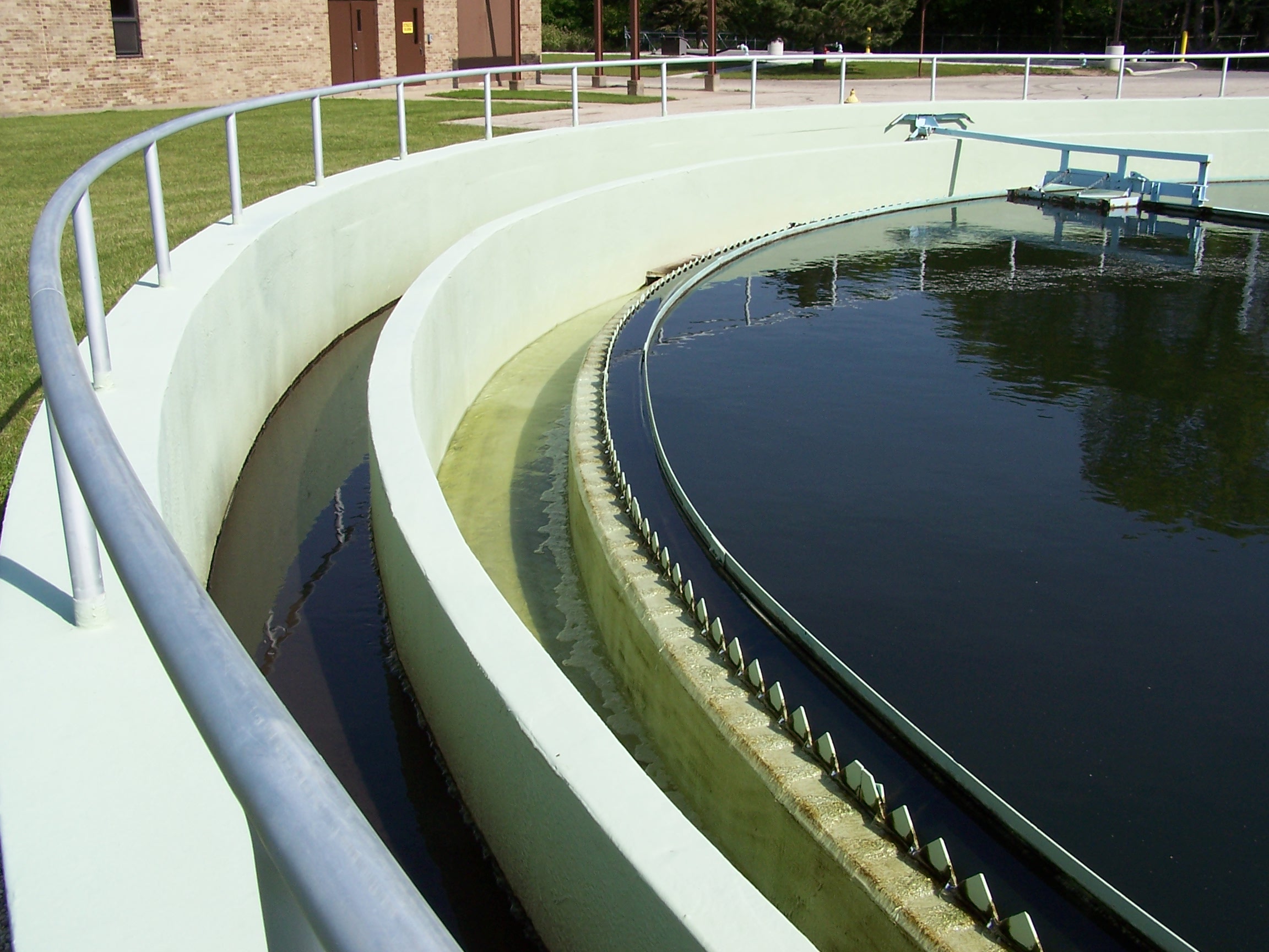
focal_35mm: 38
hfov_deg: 49.0
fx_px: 1393
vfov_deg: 37.7
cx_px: 634
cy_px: 476
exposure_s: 1/500
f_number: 5.6
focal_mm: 6.3
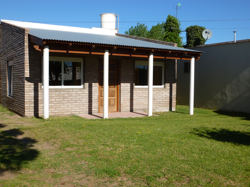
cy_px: 94
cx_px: 125
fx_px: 282
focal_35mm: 39
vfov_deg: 36.8
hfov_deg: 47.9
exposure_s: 1/1000
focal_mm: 6.9
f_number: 3.7
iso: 100
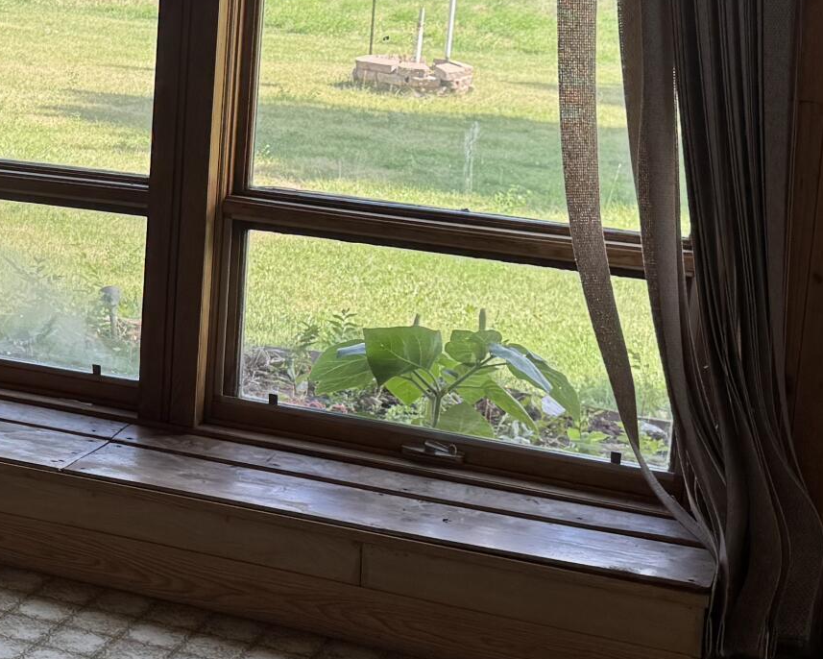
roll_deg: -4.1
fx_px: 1998
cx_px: -61
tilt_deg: -8.3
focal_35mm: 82
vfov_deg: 18.6
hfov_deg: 22.1
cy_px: 133
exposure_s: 1/366
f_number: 1.78
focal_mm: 6.76
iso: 80
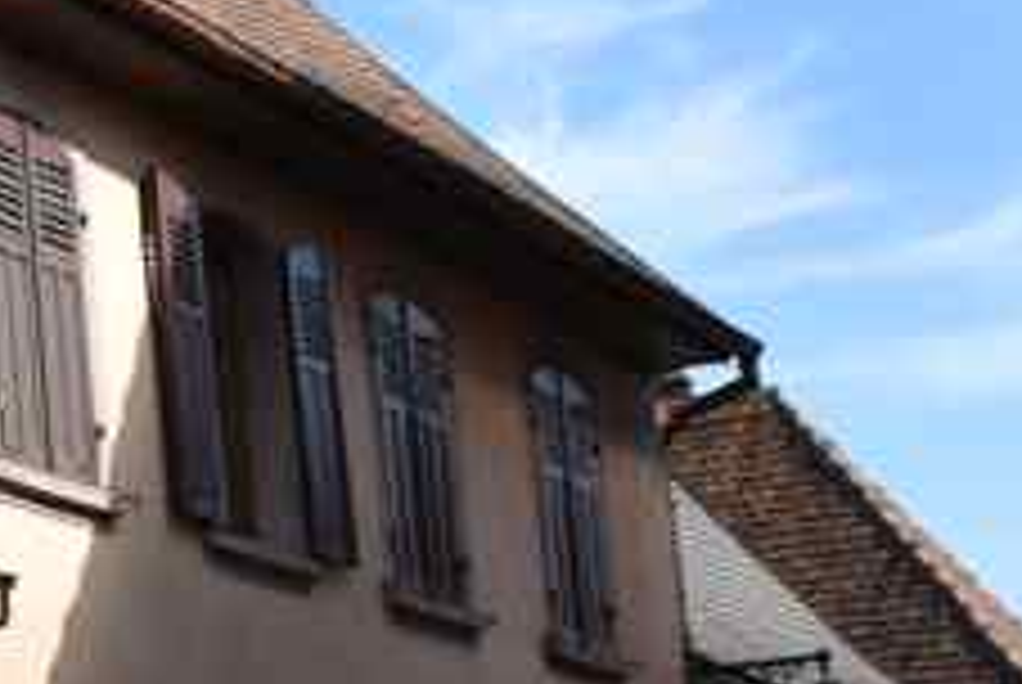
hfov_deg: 10.6
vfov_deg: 8.1
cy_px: 495
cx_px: -1310
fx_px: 4804
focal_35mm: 169
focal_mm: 30
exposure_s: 1/200
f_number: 8
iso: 100
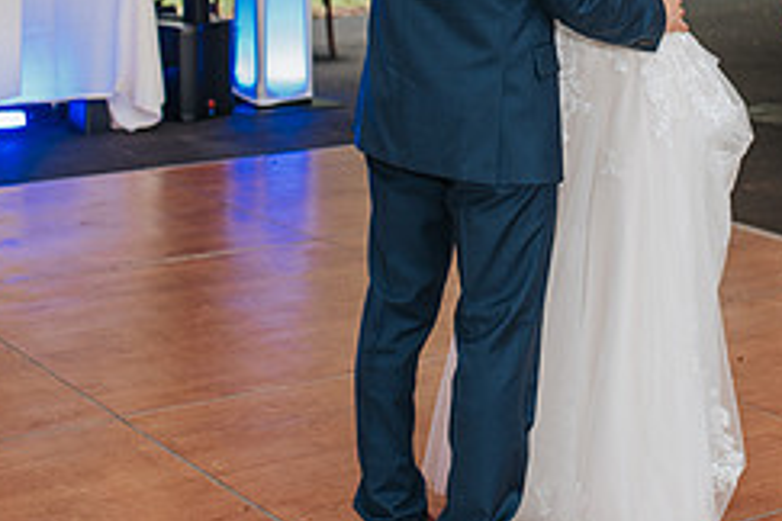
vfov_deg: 15.0
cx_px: 566
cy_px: -41
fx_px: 1933
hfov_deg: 22.7
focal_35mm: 89
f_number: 2.8
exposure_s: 1/125
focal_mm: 35
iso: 500
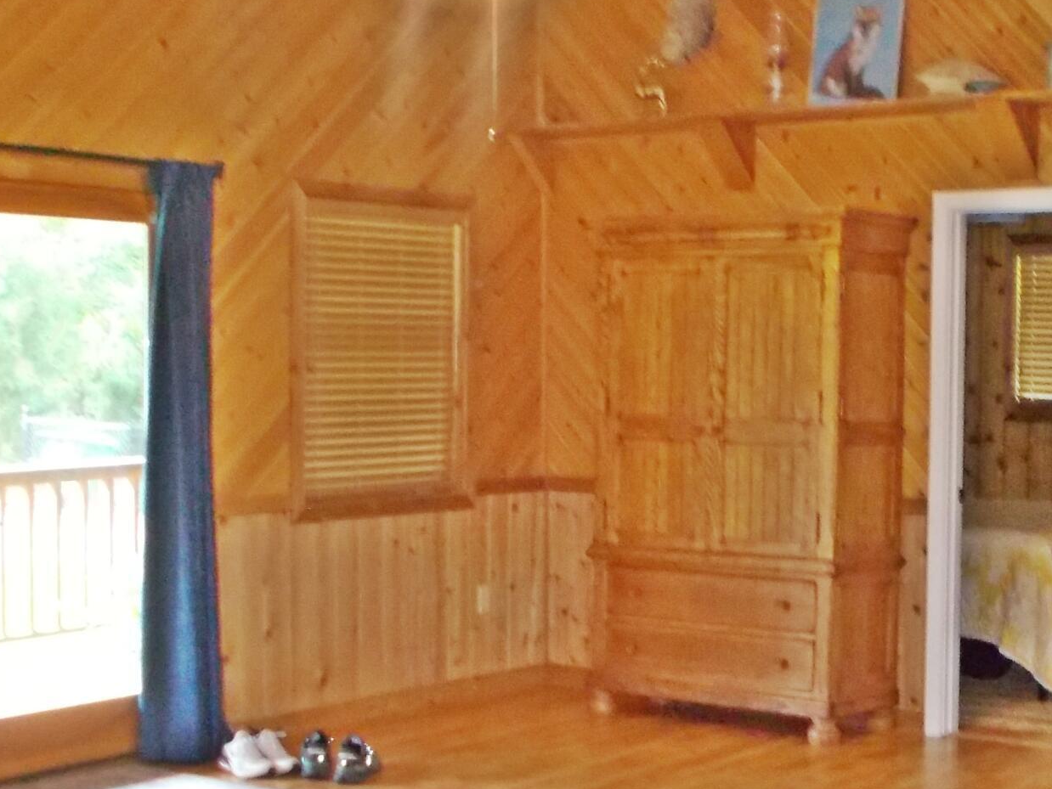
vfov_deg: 23.3
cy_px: 415
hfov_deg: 30.2
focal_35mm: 63
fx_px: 1915
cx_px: 791
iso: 450
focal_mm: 4.6
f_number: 3.2
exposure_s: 1/25
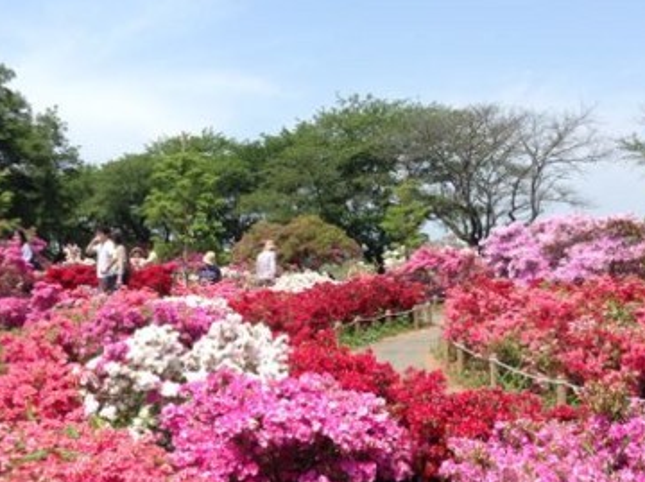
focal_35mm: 55
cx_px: 348
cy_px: 287
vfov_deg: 26.5
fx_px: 1023
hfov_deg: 35.0
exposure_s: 1/752
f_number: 2.4
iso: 25
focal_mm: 3.3
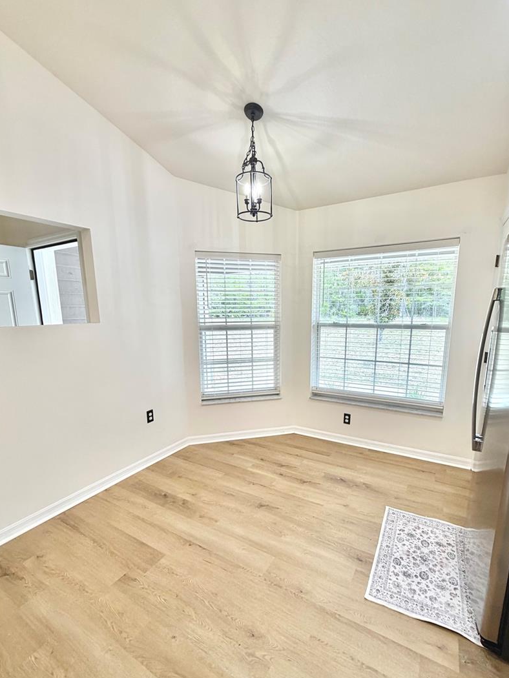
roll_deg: -0.7
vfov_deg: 94.3
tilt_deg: -10.5
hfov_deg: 78.1
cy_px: 366
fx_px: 314
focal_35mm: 16
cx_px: 266
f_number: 2.2
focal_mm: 2.22
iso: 125
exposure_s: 1/120
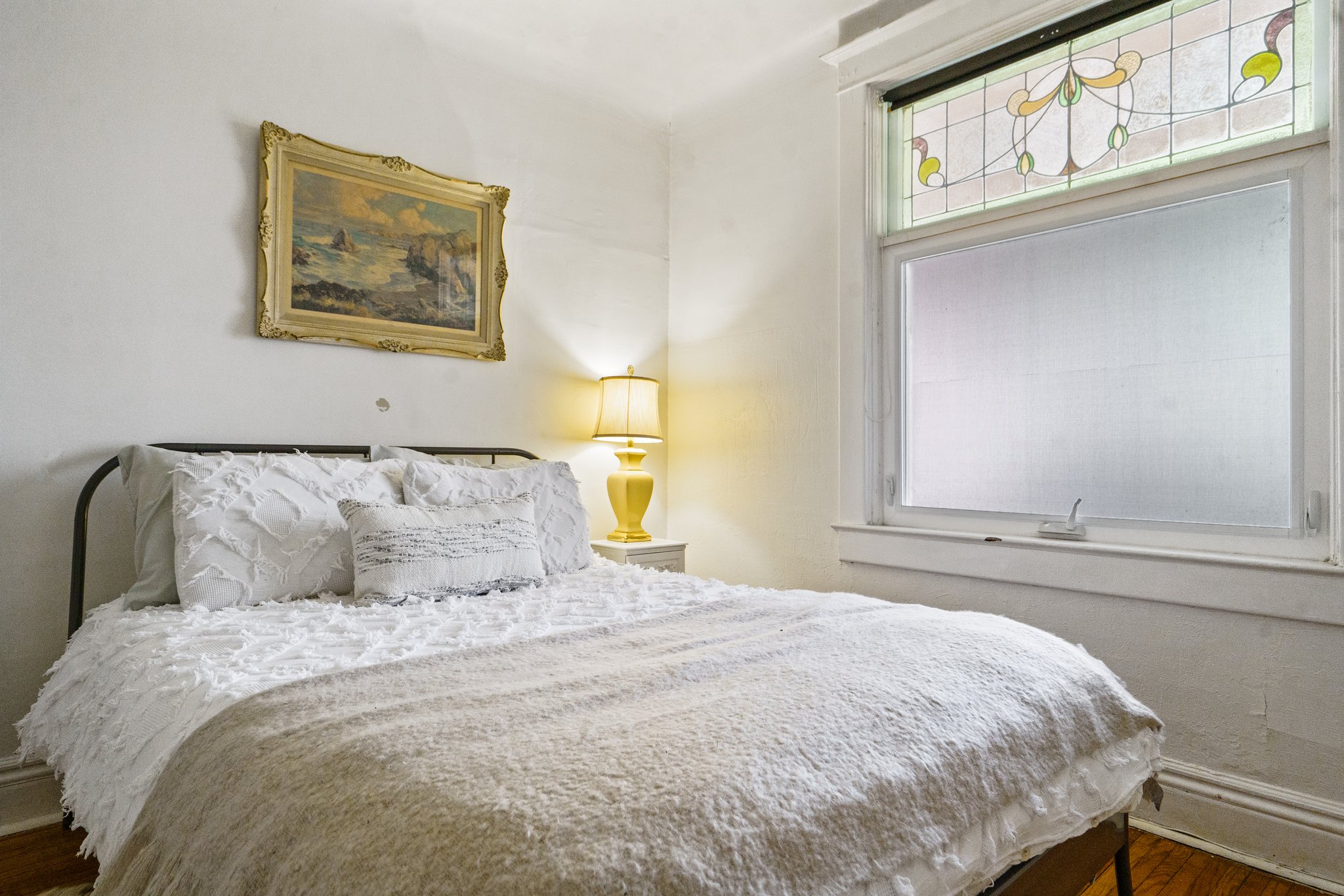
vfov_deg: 61.9
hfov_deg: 84.0
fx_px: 747
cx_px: 672
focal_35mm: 20
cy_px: 448
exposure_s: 1/30
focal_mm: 20
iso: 5000
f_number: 7.1
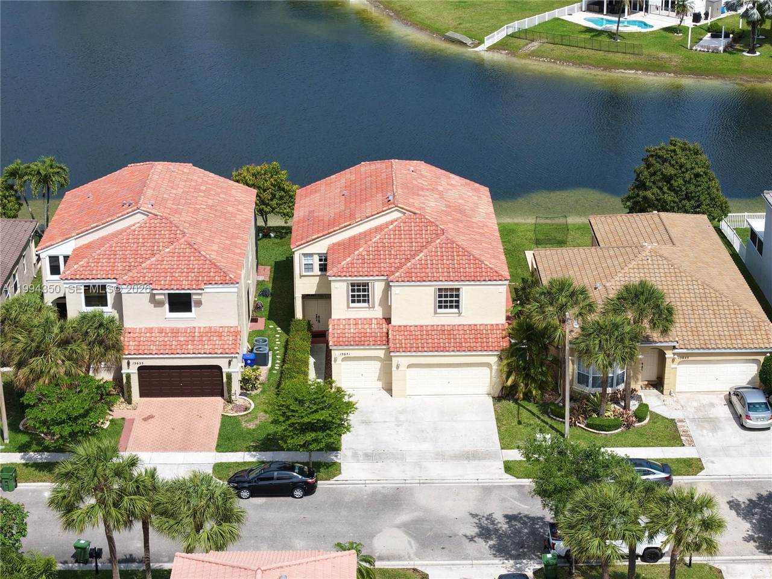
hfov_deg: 27.8
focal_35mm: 70
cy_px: 290
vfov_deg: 21.0
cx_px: 386
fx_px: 1561
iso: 125
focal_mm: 19.35
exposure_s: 1/2500
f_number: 2.8
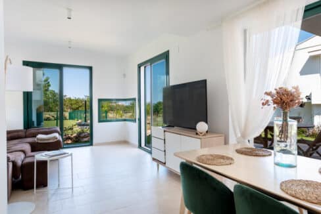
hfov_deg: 81.2
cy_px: 107
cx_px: 160
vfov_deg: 59.6
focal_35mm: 21
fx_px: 187
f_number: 9
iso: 200
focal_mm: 14
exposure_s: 1/80
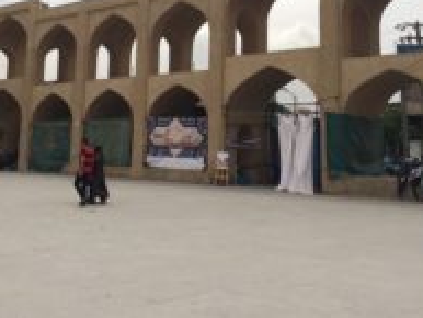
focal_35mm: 54
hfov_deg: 35.5
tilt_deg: +9.9
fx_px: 660
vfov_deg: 26.1
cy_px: 24
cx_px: 217
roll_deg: -2.5
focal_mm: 4.15
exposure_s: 1/3731
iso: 32
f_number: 2.2
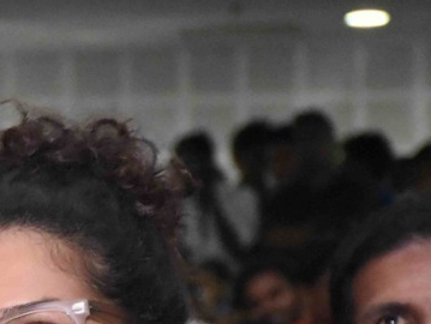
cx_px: -187
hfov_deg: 6.3
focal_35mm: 313
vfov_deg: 4.7
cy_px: 404
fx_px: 3901
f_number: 5
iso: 8000
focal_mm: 60
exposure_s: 1/100
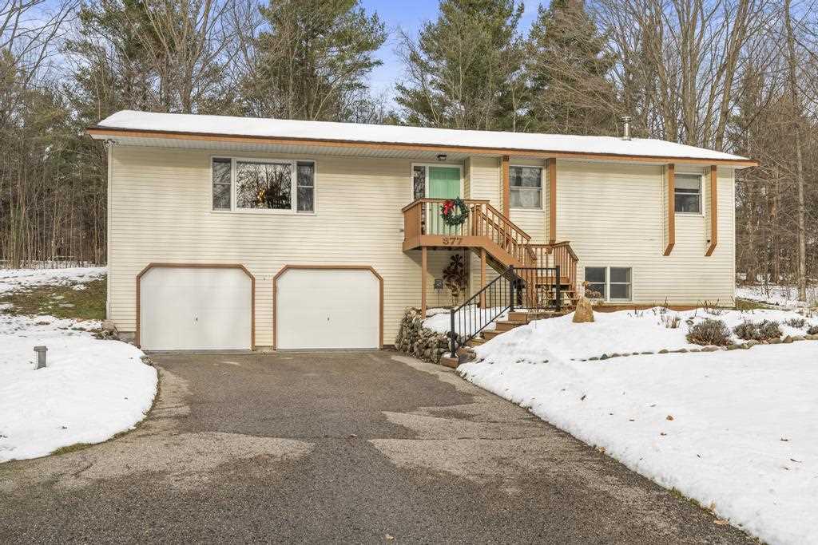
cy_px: 272
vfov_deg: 41.1
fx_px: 727
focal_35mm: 32
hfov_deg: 58.7
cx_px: 409
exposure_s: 1/125
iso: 100
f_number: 8
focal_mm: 32
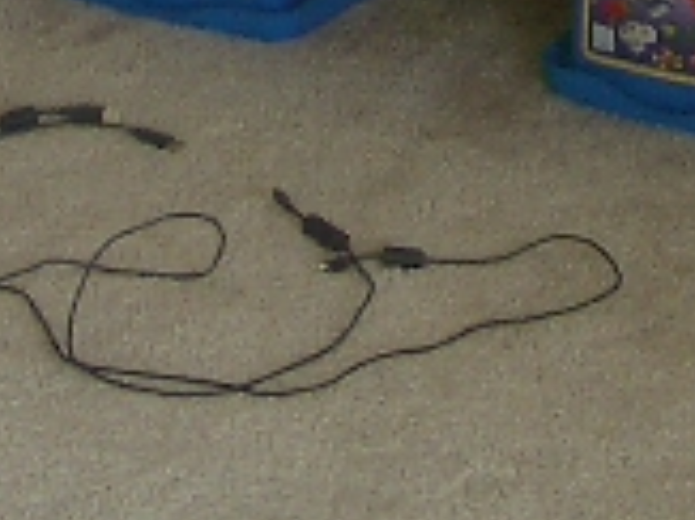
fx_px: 4414
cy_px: -997
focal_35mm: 220
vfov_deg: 6.2
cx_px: 260
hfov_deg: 9.0
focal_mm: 5.8
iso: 50
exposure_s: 1/100
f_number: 2.6
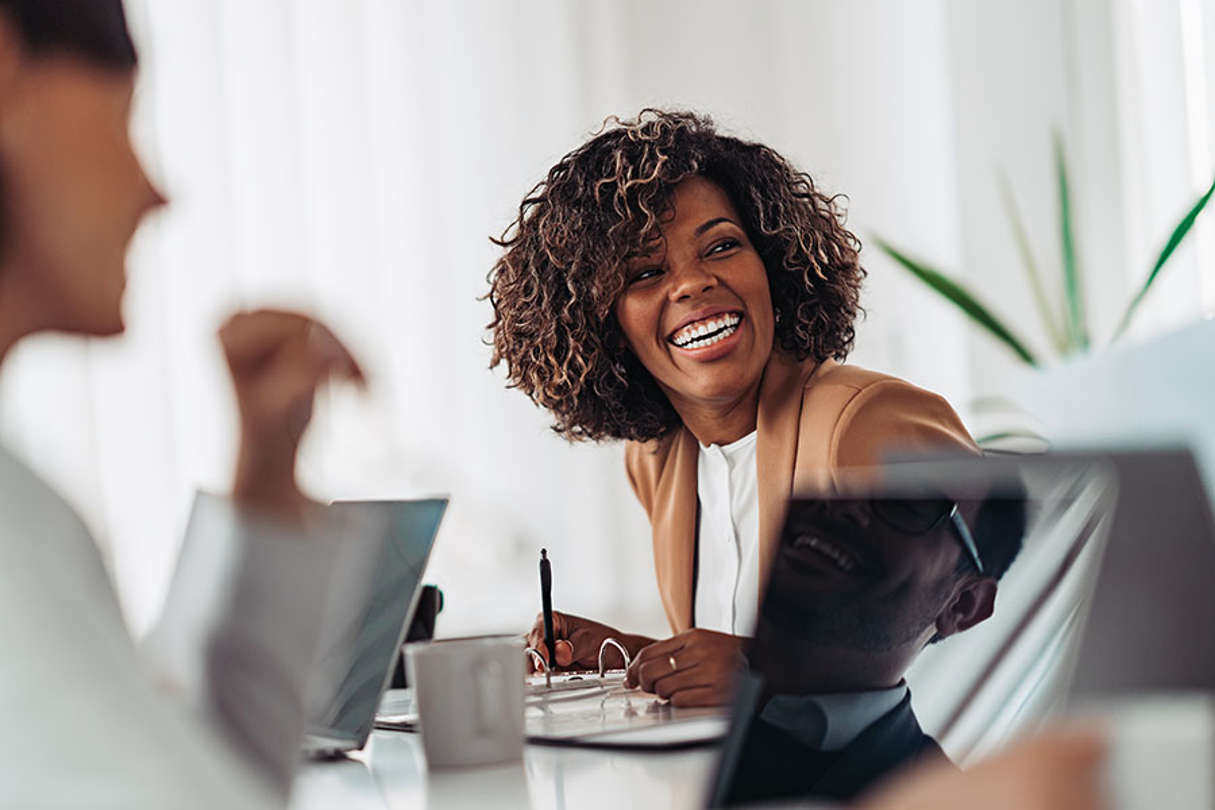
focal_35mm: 85
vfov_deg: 16.1
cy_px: 405
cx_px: 608
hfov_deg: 23.9
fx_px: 2869
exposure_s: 1/400
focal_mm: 85
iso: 160
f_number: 1.4
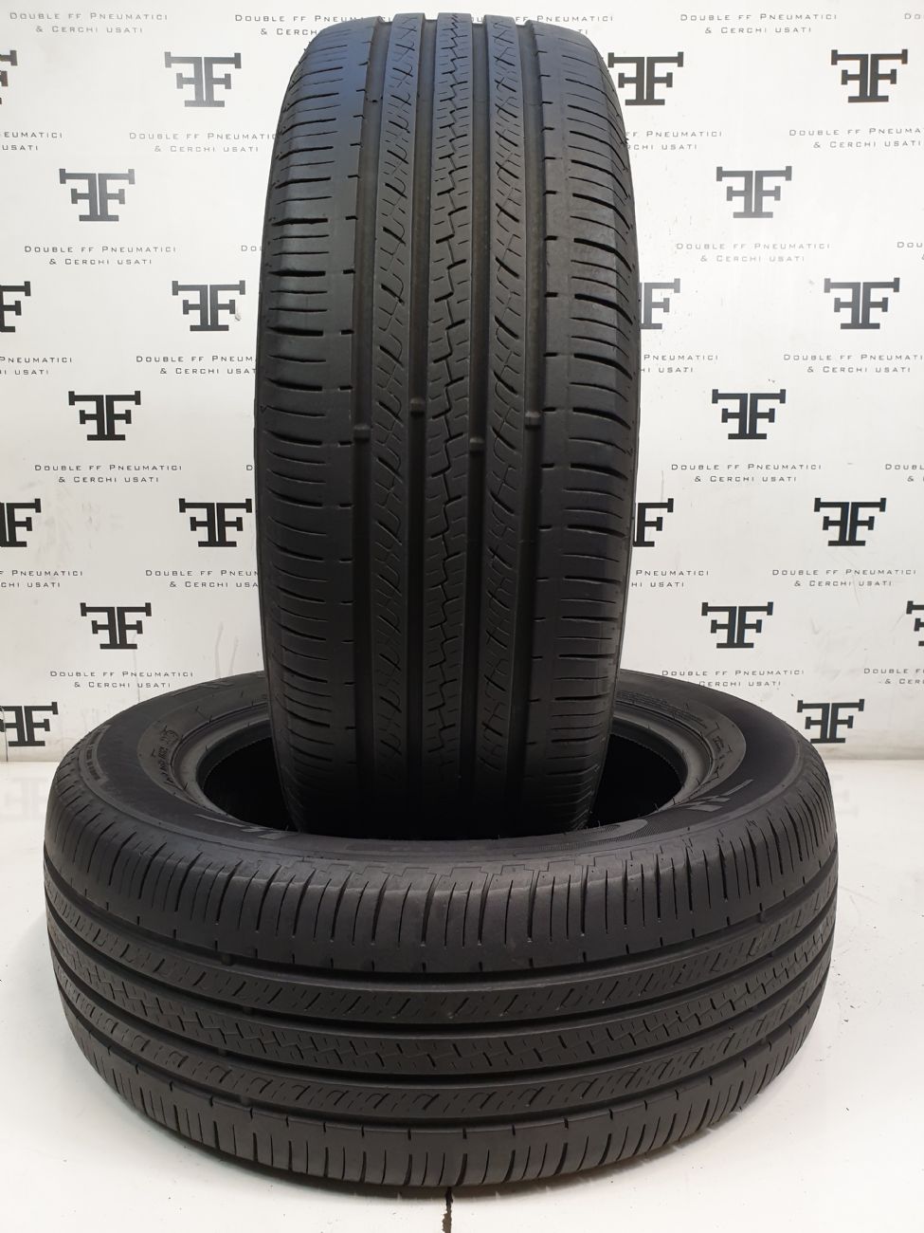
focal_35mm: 26
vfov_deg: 67.3
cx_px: 462
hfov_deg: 53.1
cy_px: 616
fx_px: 925
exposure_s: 1/50
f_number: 2.4
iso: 160
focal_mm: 4.3
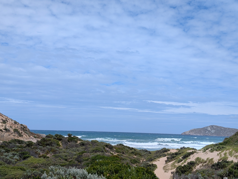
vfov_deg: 29.7
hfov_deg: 38.9
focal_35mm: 49
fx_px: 337
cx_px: 119
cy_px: 90
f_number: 1.68
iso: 24
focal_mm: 6.9
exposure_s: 1/2532
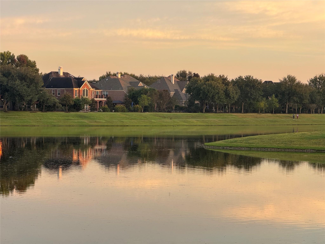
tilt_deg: -0.7
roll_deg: -0.8
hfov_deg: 16.4
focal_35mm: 120
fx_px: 1127
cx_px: 162
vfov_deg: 12.3
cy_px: 122
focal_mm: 15.66
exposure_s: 1/109
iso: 50
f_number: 2.8
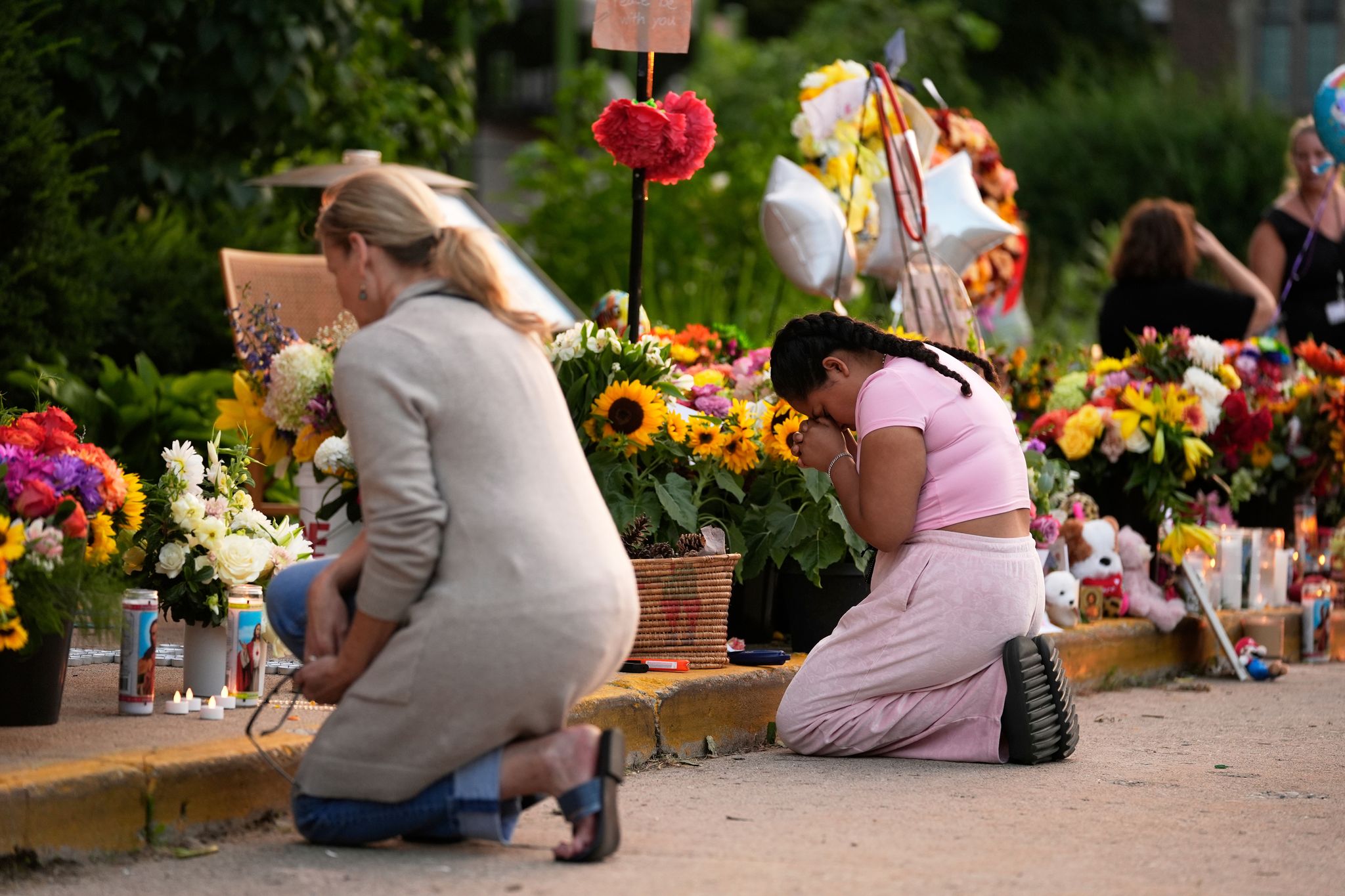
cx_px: 672
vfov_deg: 9.7
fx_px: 5304
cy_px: 448
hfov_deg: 14.5
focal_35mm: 142
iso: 800
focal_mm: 142
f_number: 2.8
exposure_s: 1/500
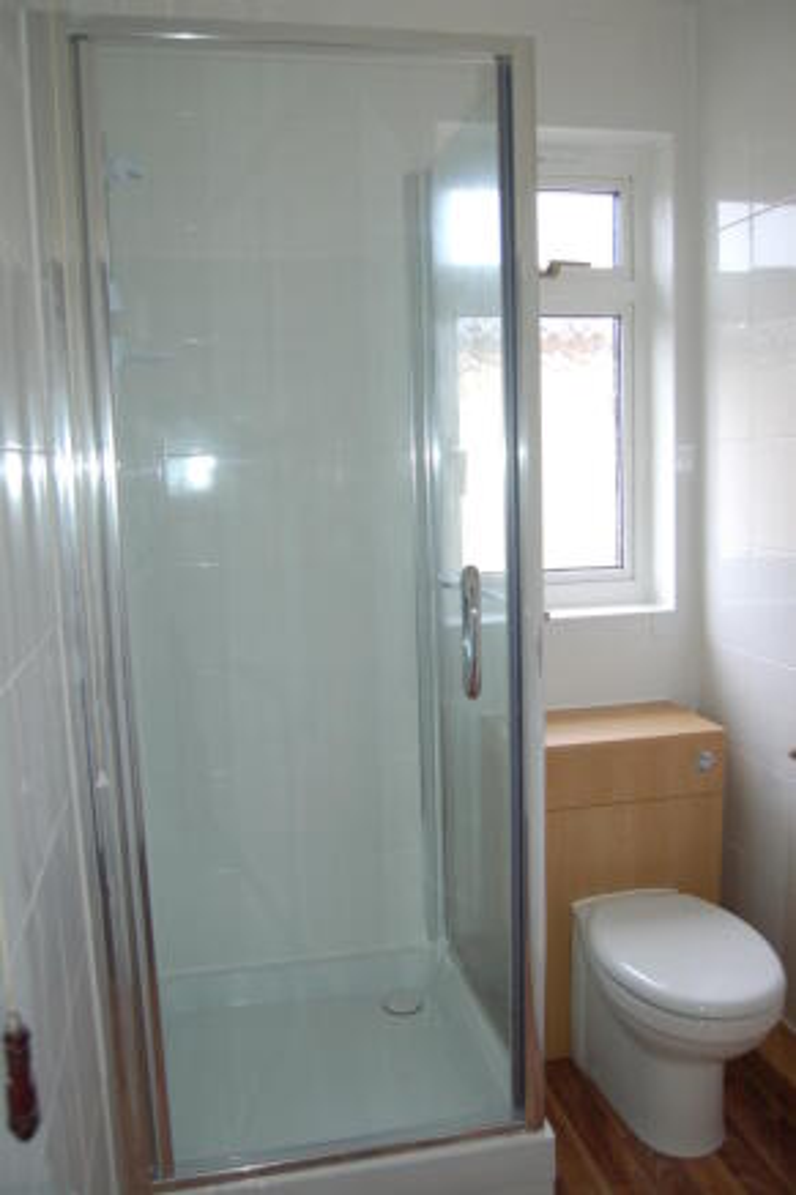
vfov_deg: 64.6
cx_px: 398
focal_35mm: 28
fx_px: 946
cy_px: 598
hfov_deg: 45.6
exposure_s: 1/160
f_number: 3.5
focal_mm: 19
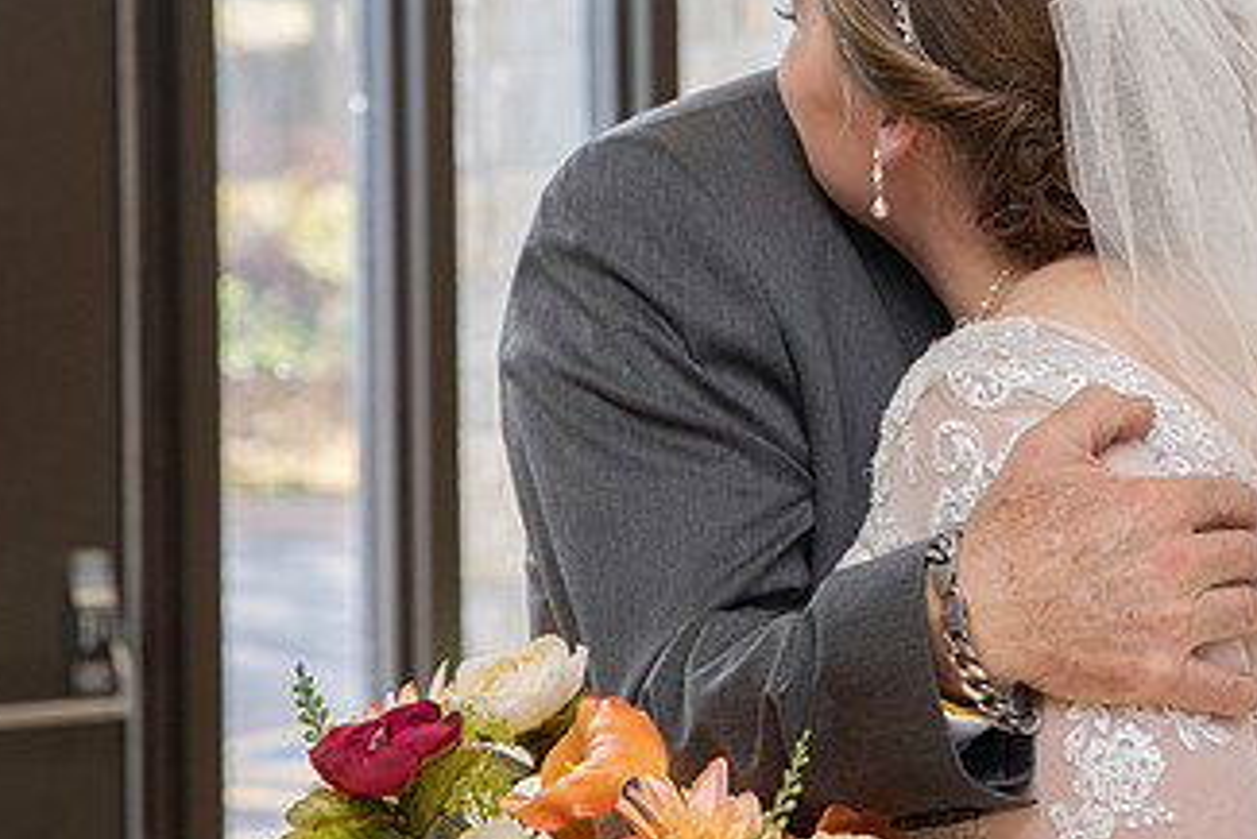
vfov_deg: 9.0
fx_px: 5344
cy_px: 193
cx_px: 936
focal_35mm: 153
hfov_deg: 13.4
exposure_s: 1/200
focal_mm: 70
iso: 640
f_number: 4.5
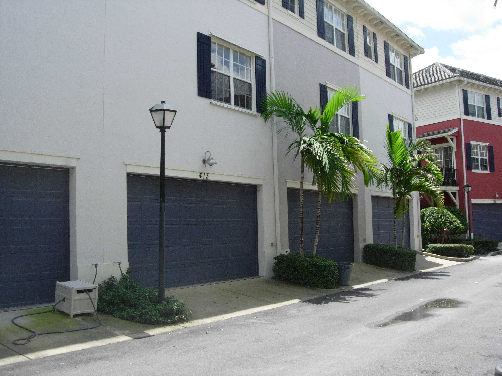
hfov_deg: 49.0
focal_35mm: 38
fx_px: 551
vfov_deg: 37.7
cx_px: 251
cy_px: 188
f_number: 4.8
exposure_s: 1/373
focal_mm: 7.8
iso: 64
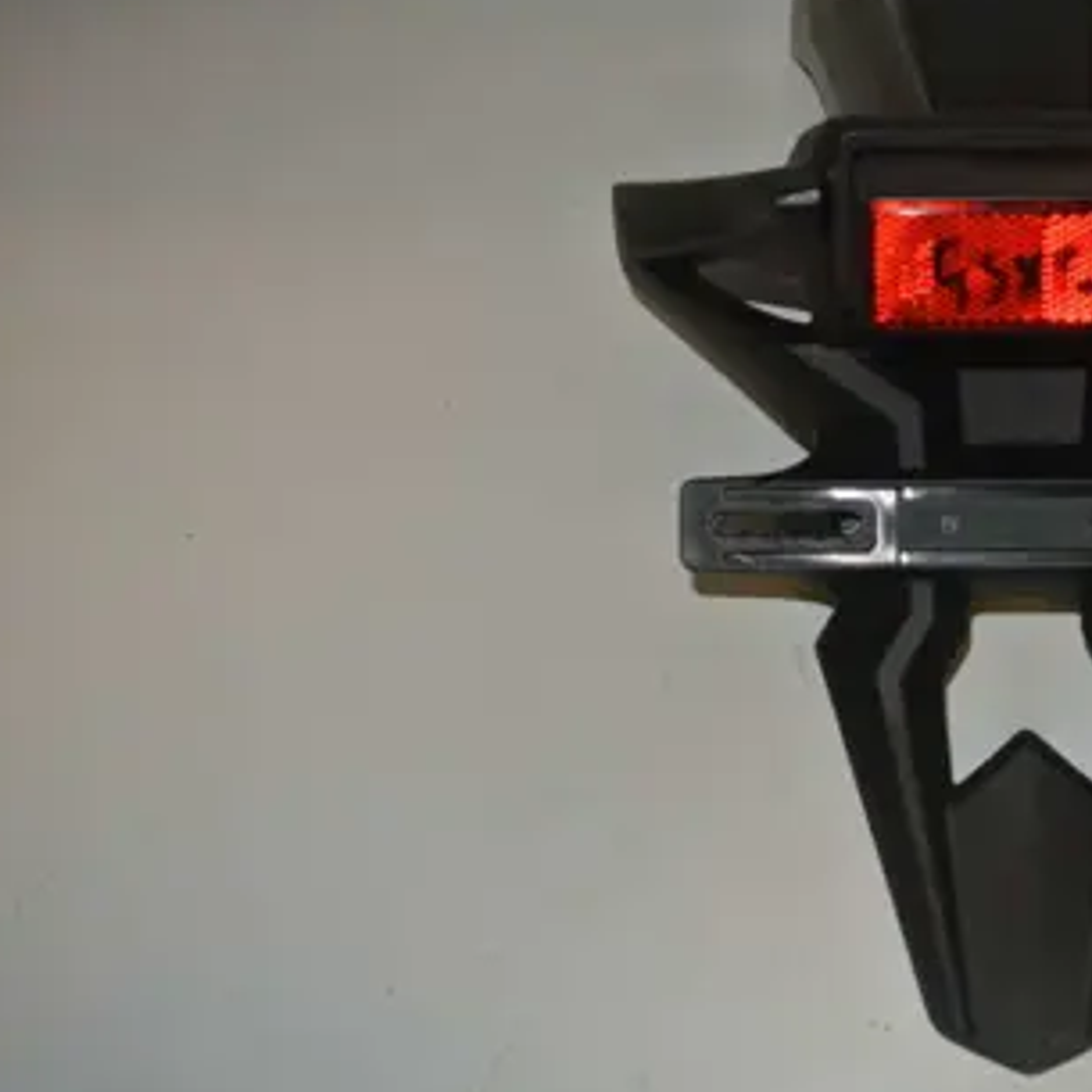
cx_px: 931
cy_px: 501
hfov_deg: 35.8
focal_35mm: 45
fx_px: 1606
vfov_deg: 37.5
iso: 200
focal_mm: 11.4
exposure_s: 1/60
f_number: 3.5
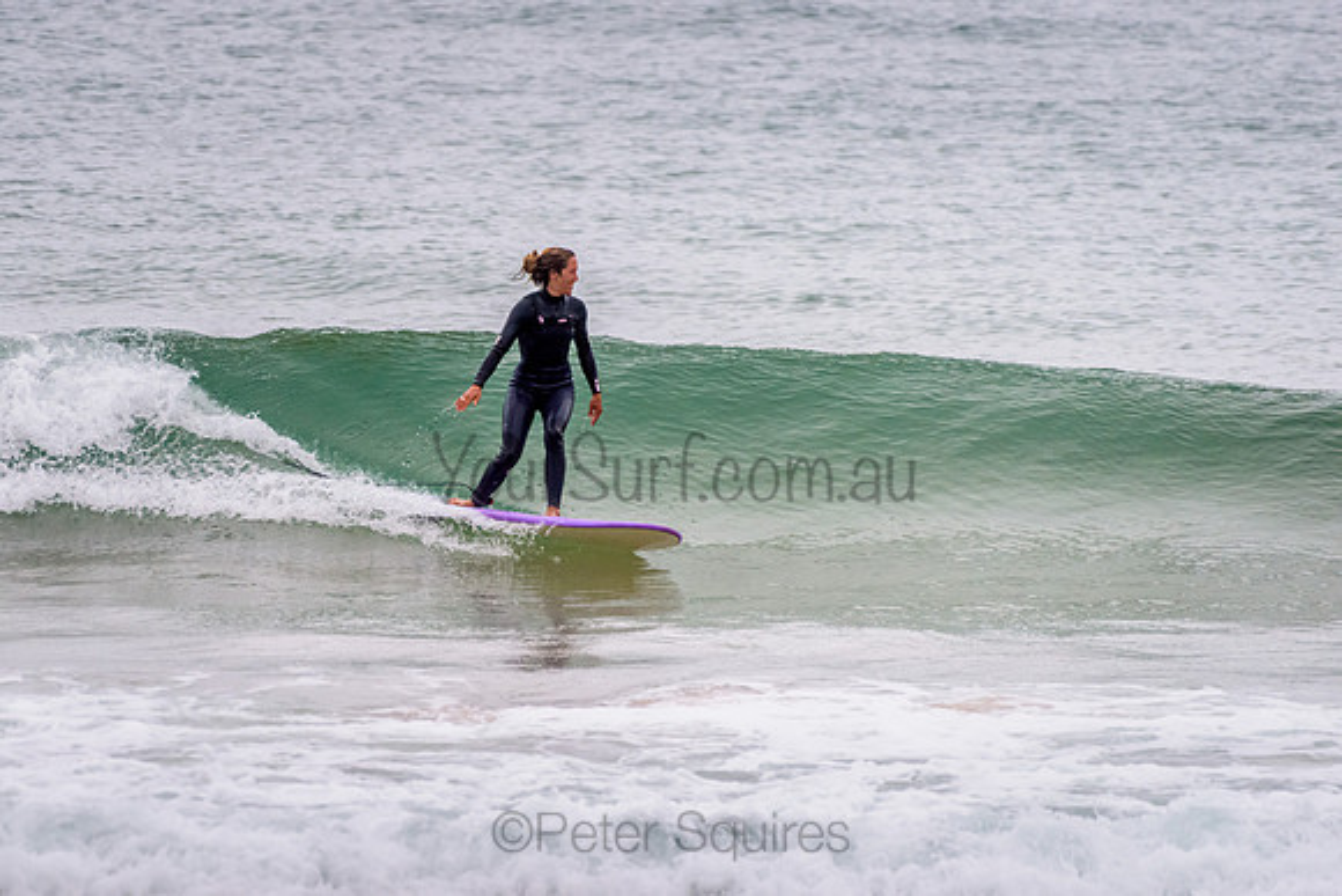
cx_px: 519
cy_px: 394
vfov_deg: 2.2
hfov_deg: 3.4
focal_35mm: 613
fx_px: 22868
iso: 720
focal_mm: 500
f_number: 5.6
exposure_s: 1/1000
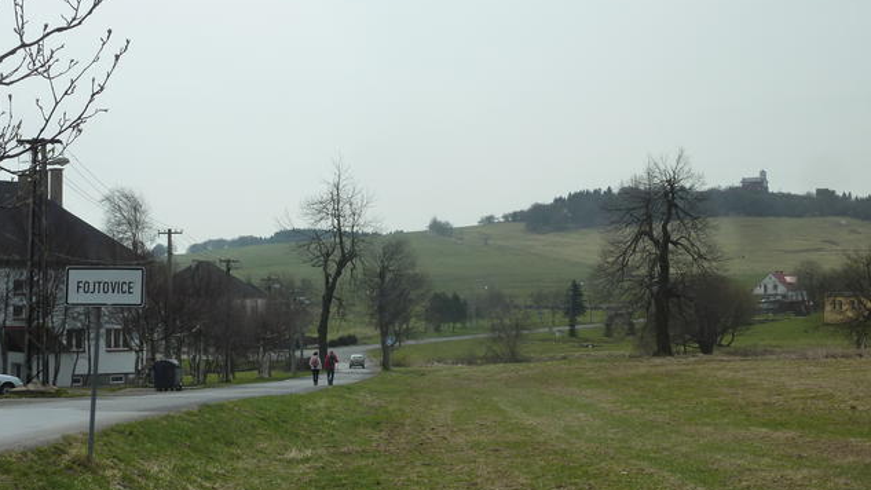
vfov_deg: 18.5
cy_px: 278
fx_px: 1501
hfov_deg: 32.4
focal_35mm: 65
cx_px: 432
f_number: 5.6
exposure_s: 1/800
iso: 125
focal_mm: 9.7
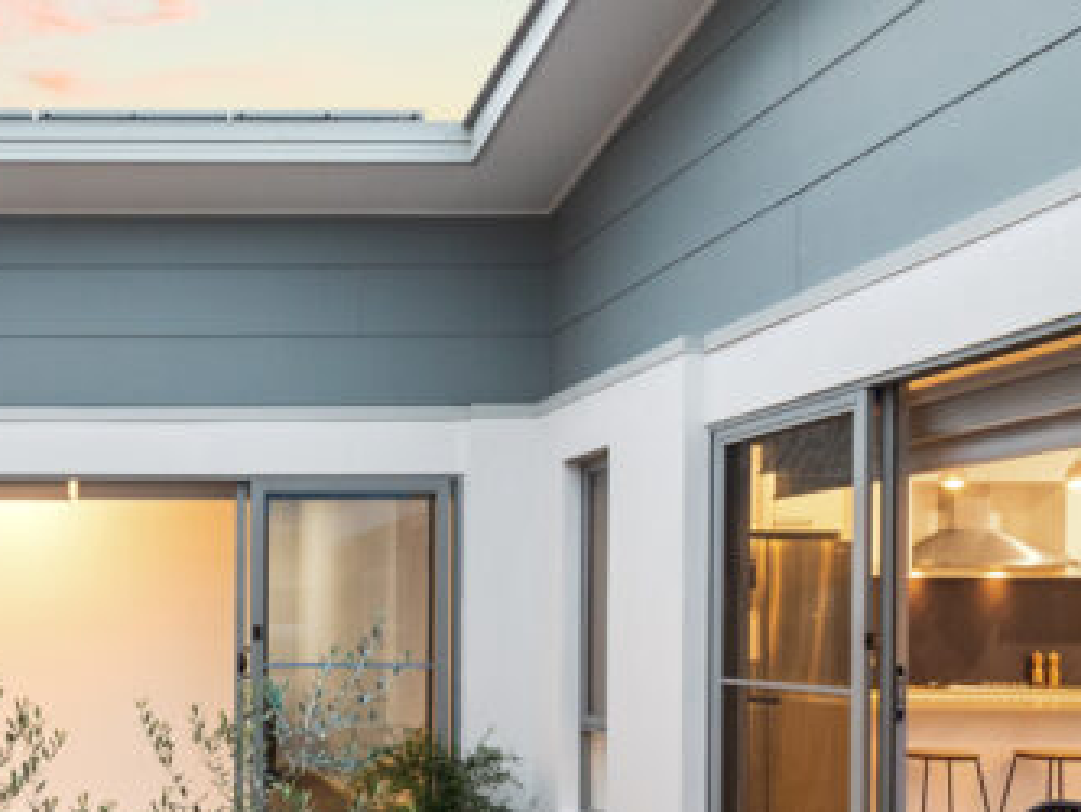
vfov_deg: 32.3
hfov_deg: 40.5
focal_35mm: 43
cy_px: 702
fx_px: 1343
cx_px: 107
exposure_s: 1/1.25
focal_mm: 7
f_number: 8
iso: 400
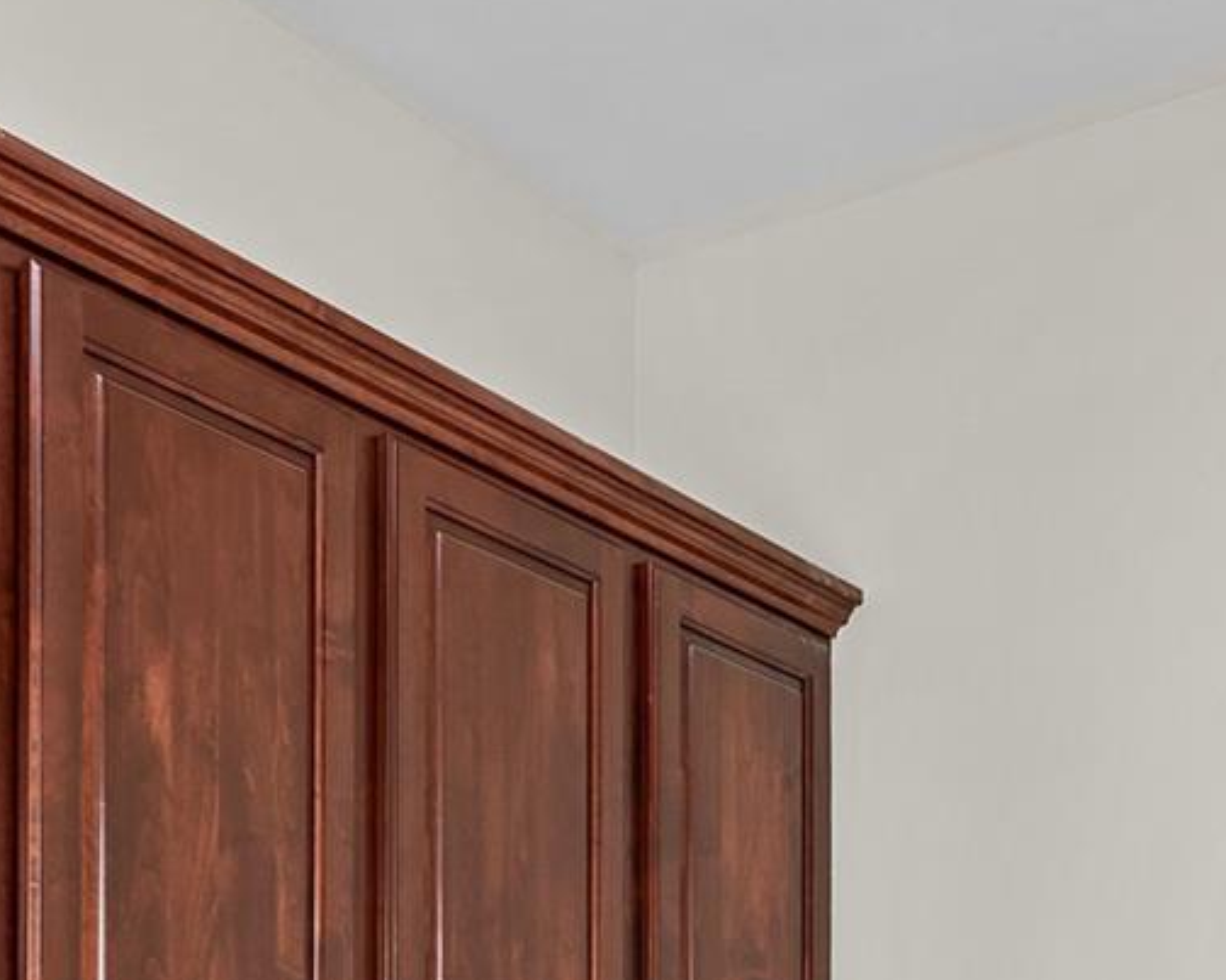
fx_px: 2213
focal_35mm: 61
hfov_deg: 30.9
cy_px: 1391
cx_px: 511
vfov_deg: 21.6
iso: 100
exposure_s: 30
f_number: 8
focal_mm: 16
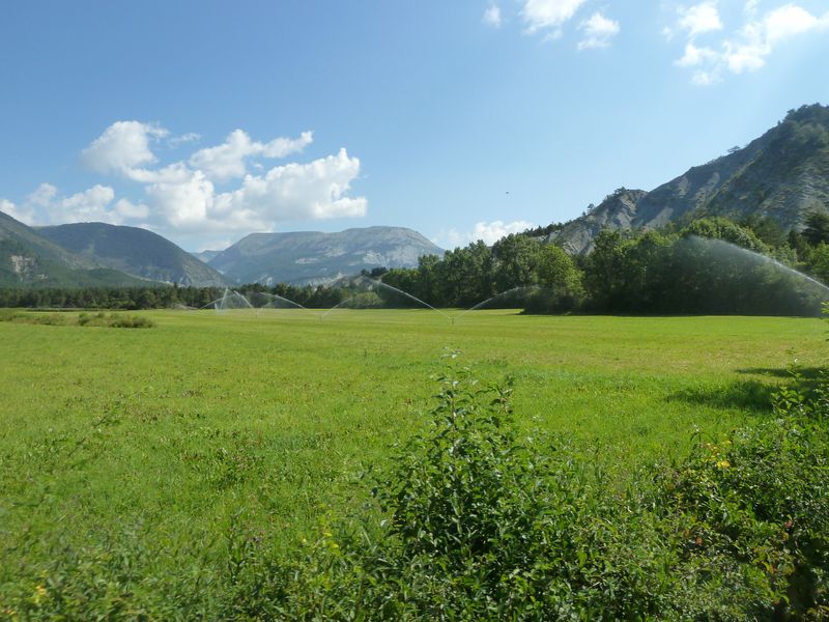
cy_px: 311
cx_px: 414
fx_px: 599
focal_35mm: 25
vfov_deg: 54.9
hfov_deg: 69.4
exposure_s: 1/400
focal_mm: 4.1
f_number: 5
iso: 125
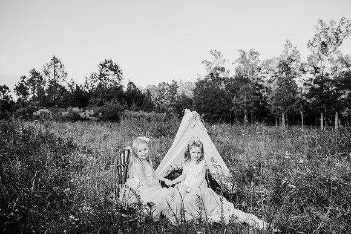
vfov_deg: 51.5
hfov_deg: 71.7
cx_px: 179
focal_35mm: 25
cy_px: 117
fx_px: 243
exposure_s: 1/800
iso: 250
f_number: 2.5
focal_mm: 24
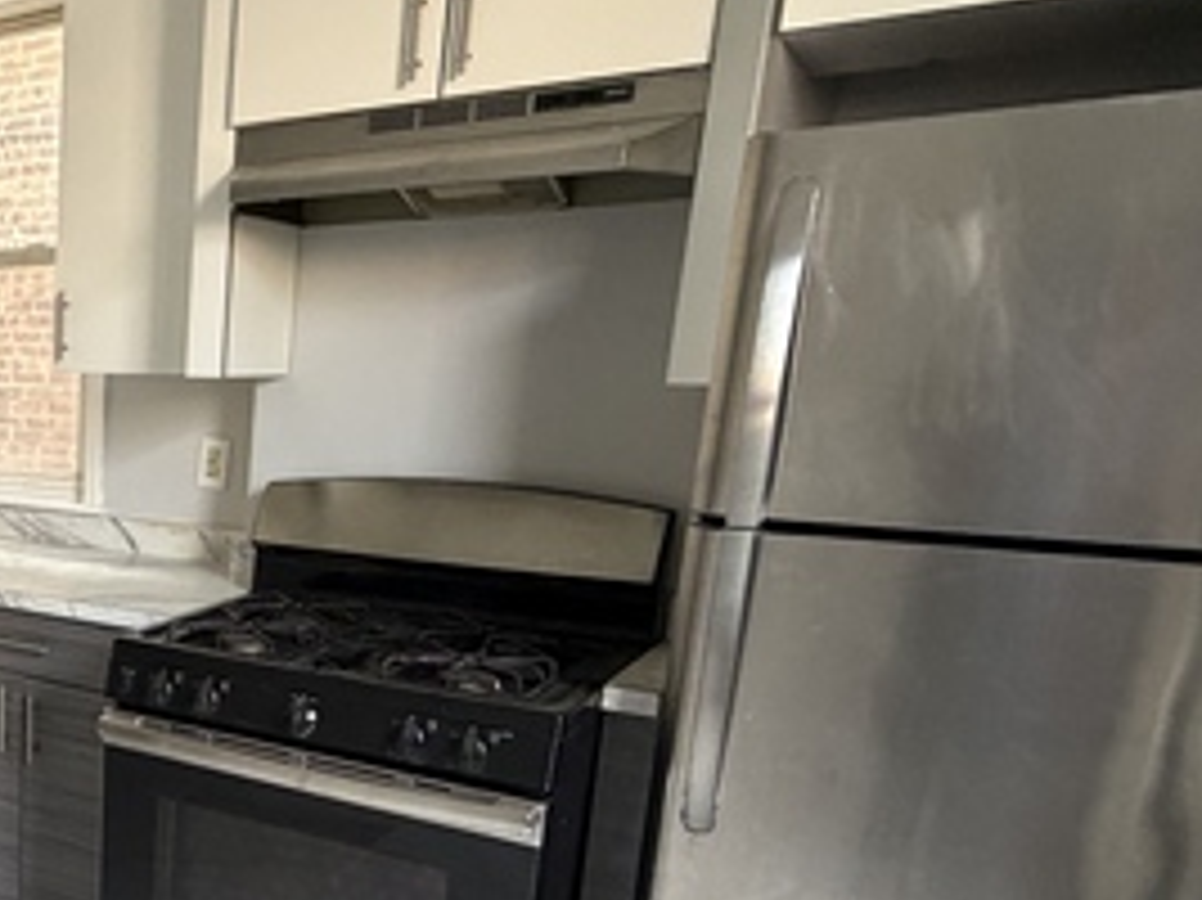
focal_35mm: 35
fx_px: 1215
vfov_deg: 39.9
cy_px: 634
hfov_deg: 42.6
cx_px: -88
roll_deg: -0.1
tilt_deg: -12.8
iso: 320
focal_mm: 2.22
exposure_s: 1/69
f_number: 2.2
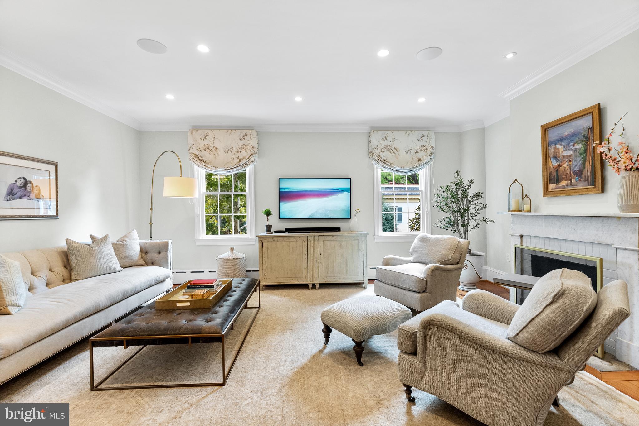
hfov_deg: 96.7
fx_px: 284
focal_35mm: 16
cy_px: 213
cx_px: 320
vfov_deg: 73.8
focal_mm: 16
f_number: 5
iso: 800
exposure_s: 1/25
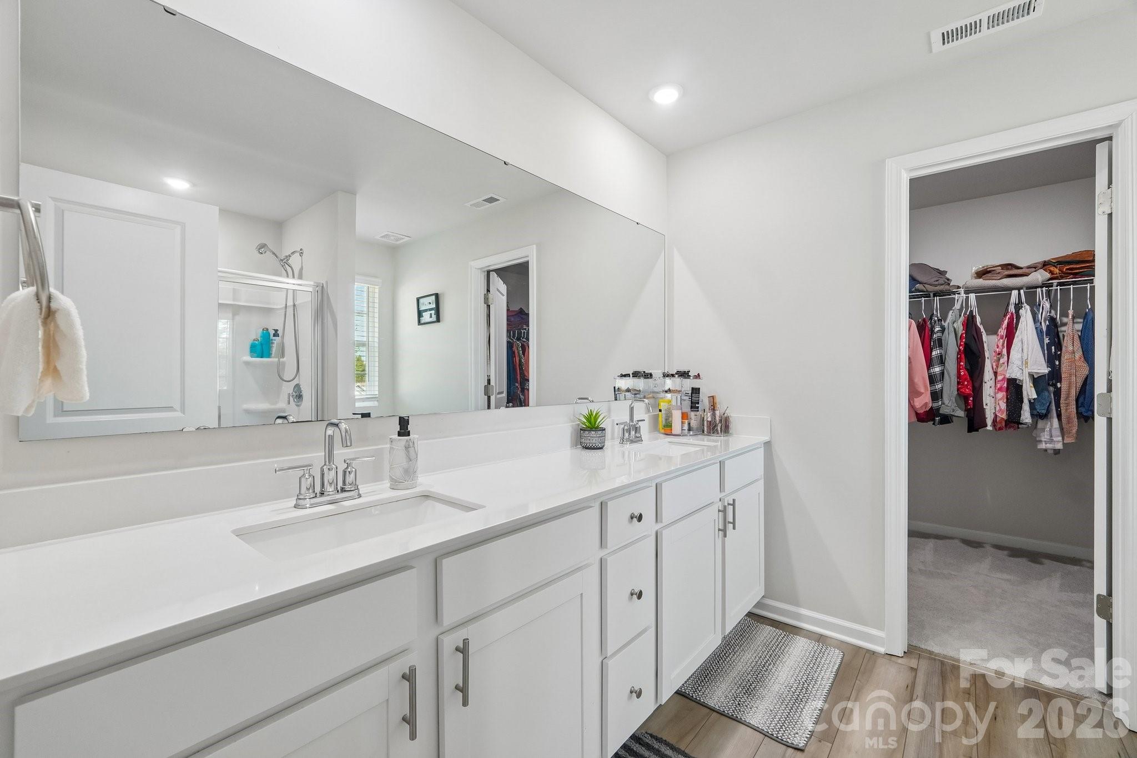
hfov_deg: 100.4
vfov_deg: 77.3
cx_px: 568
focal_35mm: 15
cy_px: 379
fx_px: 474
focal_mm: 10
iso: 400
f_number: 8
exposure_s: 1/10
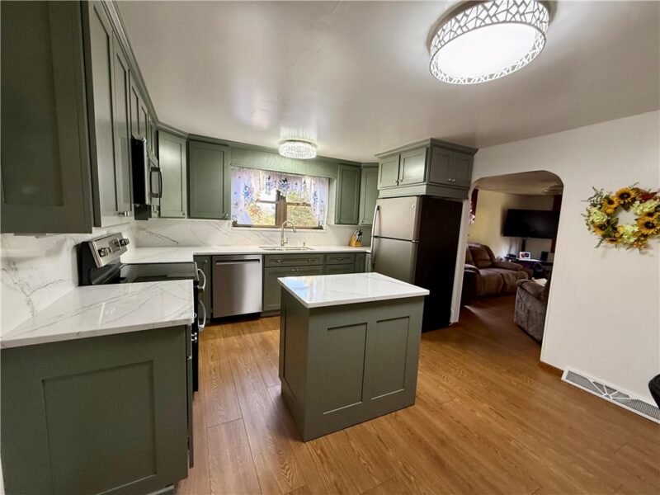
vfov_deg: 85.7
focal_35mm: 14
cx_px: 330
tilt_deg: -5.7
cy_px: 248
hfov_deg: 102.1
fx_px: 267
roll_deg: -2.7
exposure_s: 1/120
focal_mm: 2.22
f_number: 2.2
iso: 200
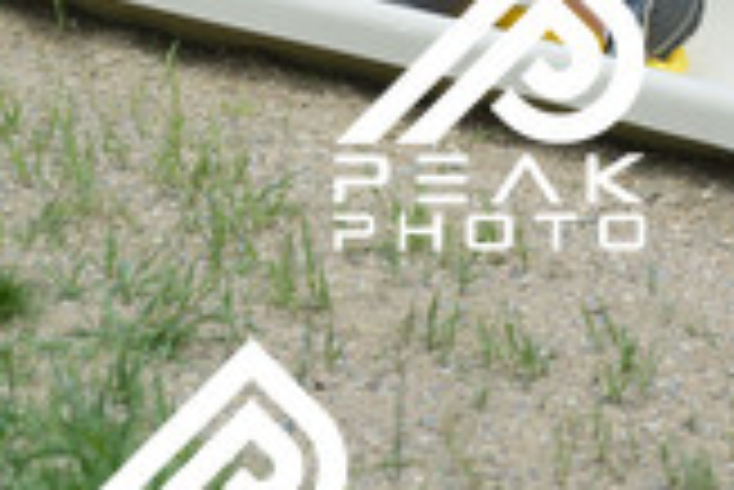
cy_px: 61
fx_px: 9775
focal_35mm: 479
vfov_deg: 2.9
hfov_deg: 4.3
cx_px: 509
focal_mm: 195
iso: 720
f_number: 6.3
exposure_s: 1/1250
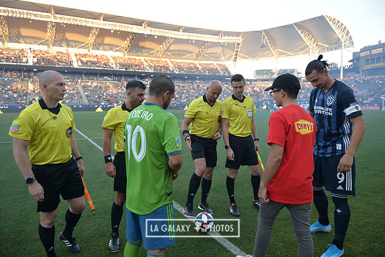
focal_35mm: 24
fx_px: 257
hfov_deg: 73.7
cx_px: 192
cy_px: 128
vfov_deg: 53.2
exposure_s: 1/640
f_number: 2.8
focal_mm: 24
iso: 640
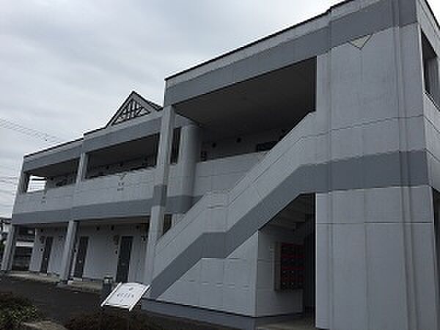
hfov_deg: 61.7
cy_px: 165
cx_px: 220
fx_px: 369
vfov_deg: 48.2
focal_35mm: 29
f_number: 2.2
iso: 32
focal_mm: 4.15
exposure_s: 1/2639
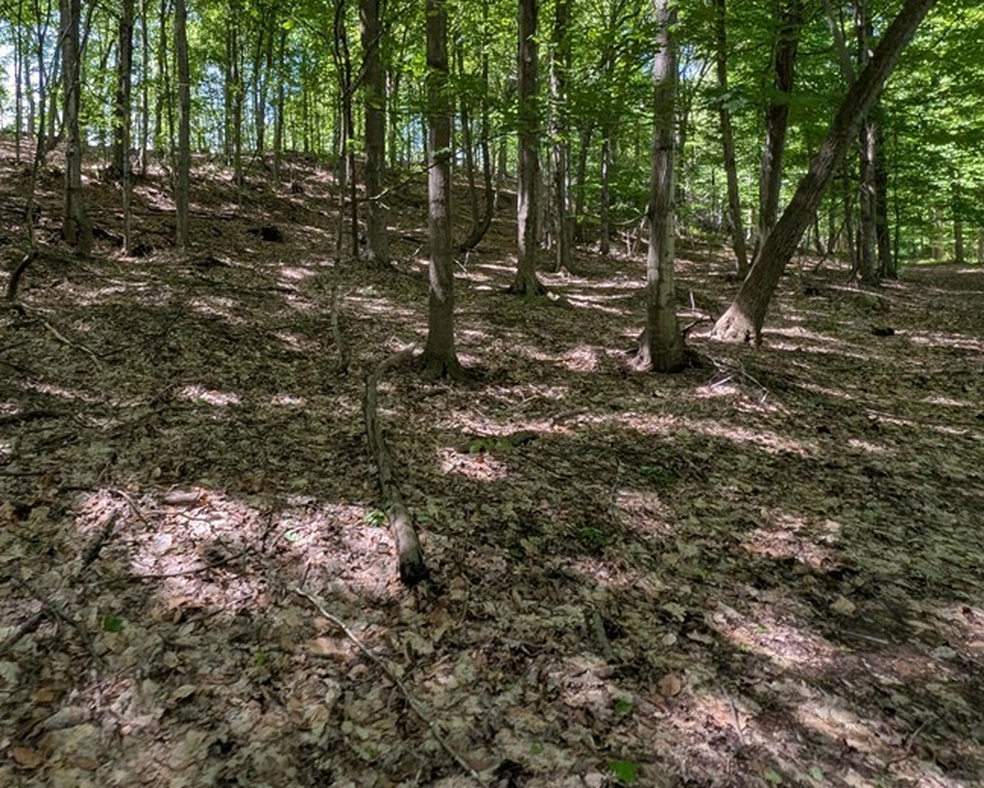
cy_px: 249
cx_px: 317
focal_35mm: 20
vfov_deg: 65.9
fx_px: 583
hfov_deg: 77.4
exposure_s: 1/221
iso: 69
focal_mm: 1.95
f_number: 2.2
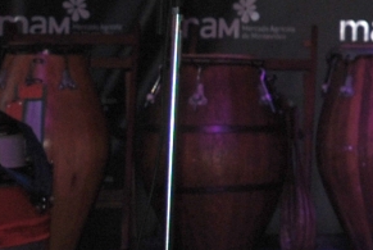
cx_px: 932
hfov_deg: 9.7
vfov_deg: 7.5
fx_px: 1906
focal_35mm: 184
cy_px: 13
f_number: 3.8
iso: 200
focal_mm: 23
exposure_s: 1/60
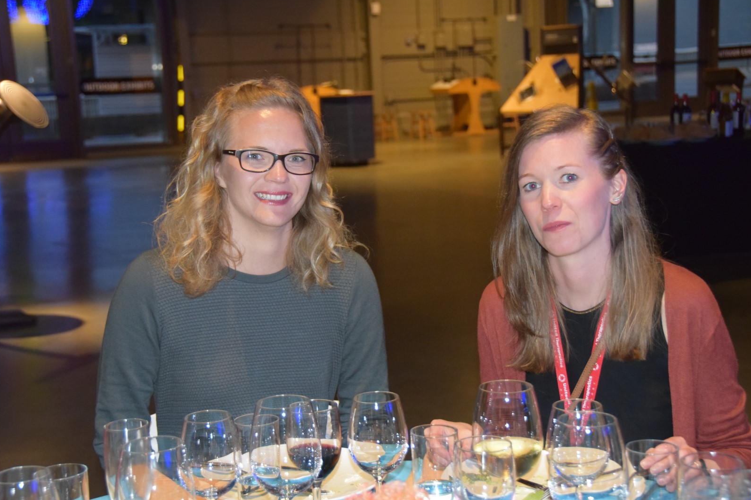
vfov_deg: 21.2
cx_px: 375
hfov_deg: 31.4
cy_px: 247
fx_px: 1335
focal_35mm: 64
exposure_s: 1/60
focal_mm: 42
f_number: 4.5
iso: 3200
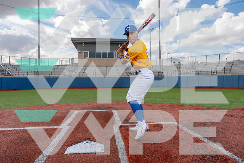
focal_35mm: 25
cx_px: 122
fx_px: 169
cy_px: 82
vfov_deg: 51.3
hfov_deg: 71.5
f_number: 8
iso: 100
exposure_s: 1/250
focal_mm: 25
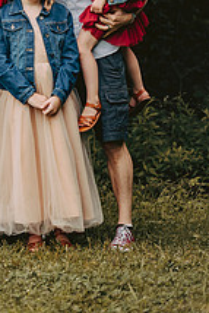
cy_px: -1
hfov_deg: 6.2
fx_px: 1921
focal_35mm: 221
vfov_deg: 9.2
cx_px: 26
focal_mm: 105
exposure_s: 1/1600
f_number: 2.8
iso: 640
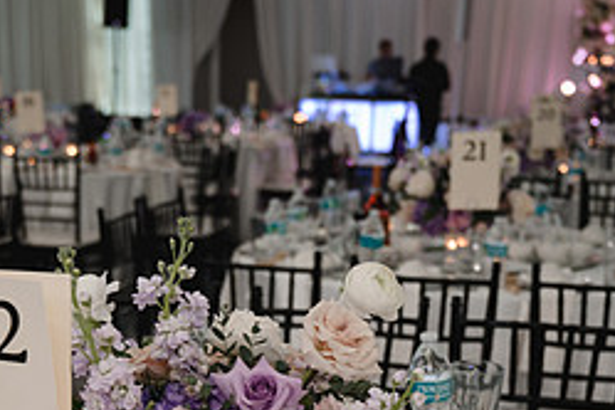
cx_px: 254
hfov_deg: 26.3
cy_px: 467
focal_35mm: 77
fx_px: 1315
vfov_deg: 17.1
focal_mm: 32
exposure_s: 1/100
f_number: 2.8
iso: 1600
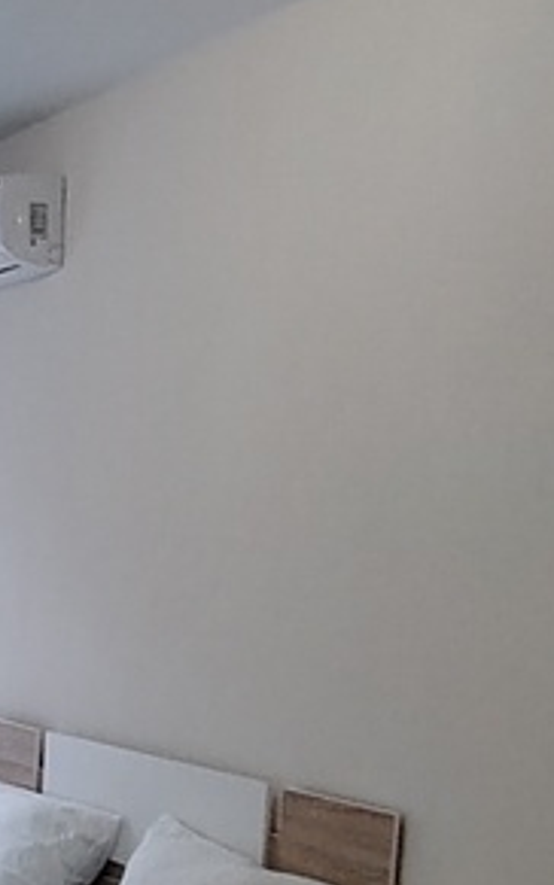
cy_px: 669
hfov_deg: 19.3
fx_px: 1497
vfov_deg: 32.3
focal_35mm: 62
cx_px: -170
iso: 150
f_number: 2.2
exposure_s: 1/50
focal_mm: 1.42
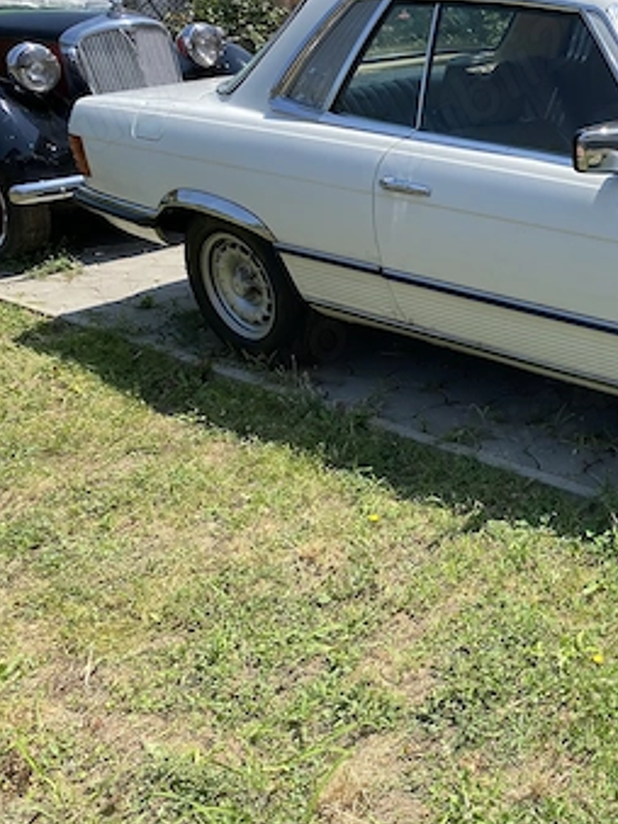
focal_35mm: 46
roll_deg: +1.9
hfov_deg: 28.2
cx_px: 703
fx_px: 1096
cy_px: 459
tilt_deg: -25.8
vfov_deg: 41.2
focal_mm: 4.25
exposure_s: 1/1961
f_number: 1.8
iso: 32
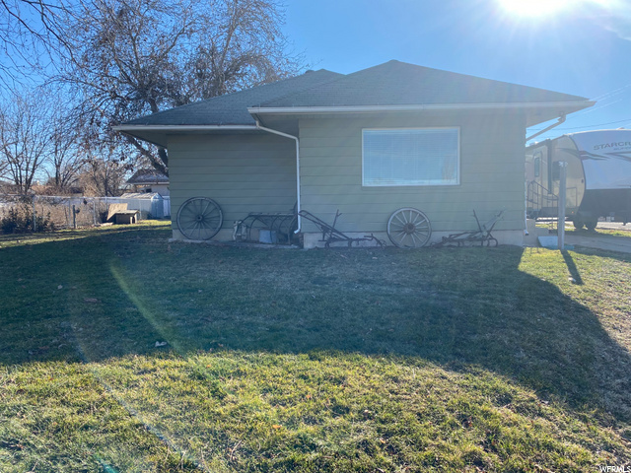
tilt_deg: -2.7
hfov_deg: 67.3
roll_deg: +1.0
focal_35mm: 26
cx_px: 316
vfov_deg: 53.1
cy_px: 236
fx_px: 474
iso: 32
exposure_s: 1/1412
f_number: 1.8
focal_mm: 4.25
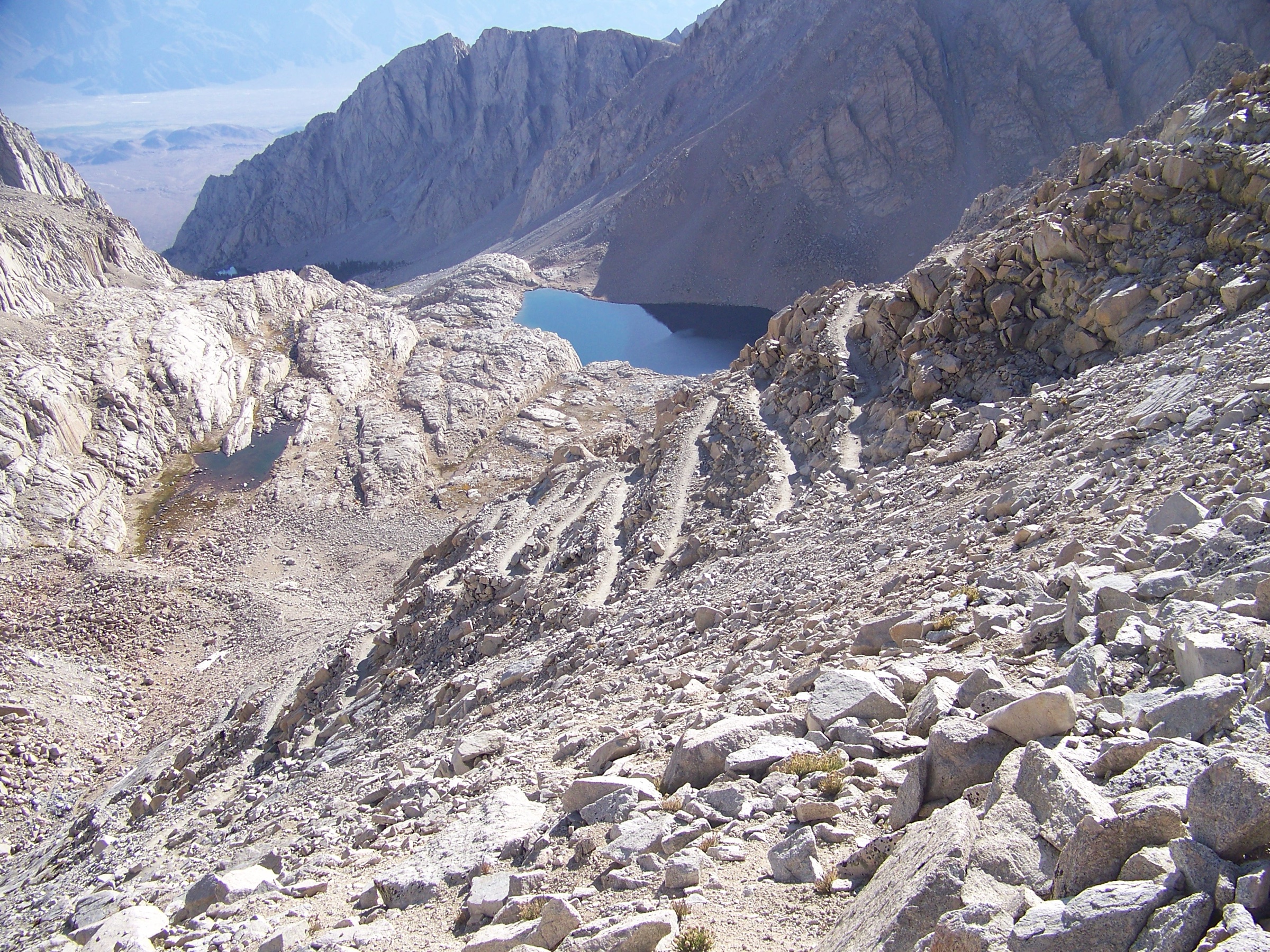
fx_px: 1321
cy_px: 476
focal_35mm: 36
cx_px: 635
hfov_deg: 51.4
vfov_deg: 39.7
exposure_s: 1/640
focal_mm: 5.85
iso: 64
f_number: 2.8
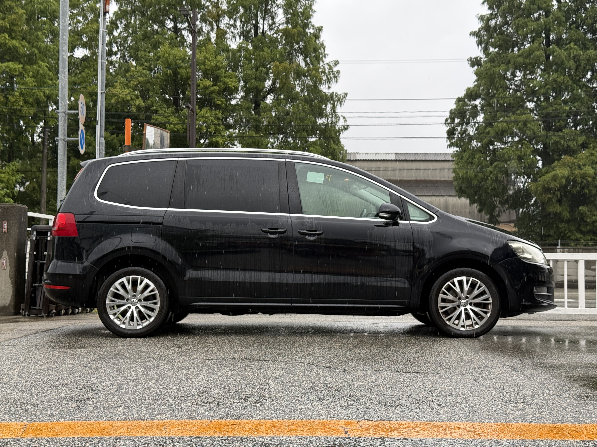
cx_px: 298
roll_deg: -0.5
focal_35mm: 48
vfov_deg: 30.3
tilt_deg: +3.1
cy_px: 224
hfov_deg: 39.7
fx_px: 828
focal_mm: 6.76
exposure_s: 1/442
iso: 100
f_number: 1.78
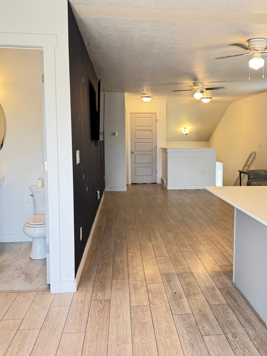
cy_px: 175
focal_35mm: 33
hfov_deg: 42.7
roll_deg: -0.6
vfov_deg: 55.3
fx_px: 339
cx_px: 162
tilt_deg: -7.4
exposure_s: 1/60
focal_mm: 6.76
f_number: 1.78
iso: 125
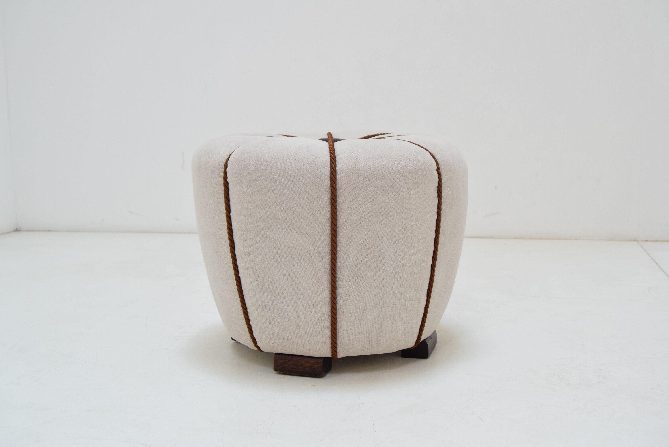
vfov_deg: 31.9
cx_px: 334
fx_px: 781
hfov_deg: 46.4
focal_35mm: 42
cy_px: 224
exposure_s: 1/160
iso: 1600
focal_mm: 28
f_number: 6.3
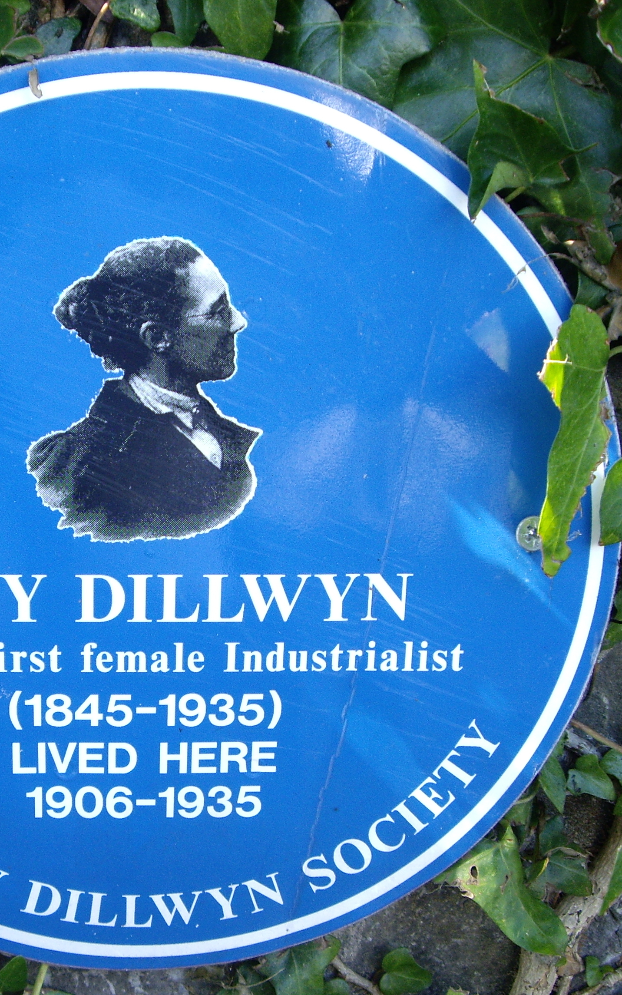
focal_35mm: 54
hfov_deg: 23.6
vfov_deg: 37.5
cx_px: 125
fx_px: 1465
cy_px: 499
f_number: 2.7
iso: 100
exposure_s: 1/60
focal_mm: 6.2
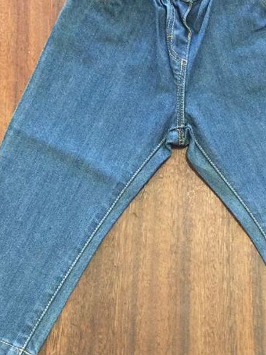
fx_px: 656
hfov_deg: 22.8
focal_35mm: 64
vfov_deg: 30.2
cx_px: 186
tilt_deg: -76.5
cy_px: 160
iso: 125
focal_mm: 4.15
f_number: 2.2
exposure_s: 1/8
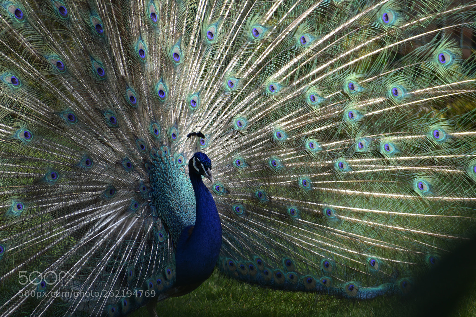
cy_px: 158
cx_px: 238
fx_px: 5948
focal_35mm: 450
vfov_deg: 3.1
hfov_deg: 4.6
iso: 100
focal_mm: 300
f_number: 6.3
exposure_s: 1/250
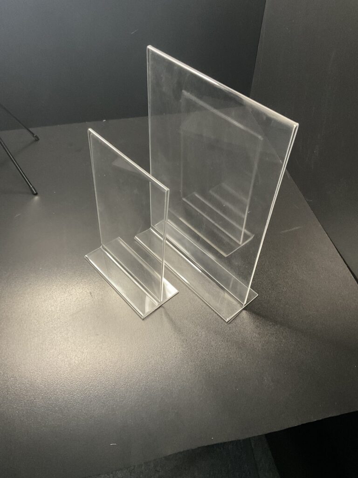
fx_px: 400
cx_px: 179
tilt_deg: -47.9
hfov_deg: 48.2
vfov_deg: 61.7
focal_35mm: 29
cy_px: 239
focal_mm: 3
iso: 250
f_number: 1.8
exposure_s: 1/25
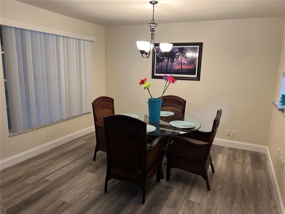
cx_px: 142
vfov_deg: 53.1
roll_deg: -1.9
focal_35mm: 26
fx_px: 214
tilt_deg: -10.9
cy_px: 107
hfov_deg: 67.3
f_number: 1.5
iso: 160
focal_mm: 5.7
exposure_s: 1/60
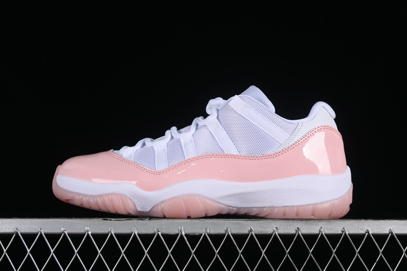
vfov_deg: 18.2
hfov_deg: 27.0
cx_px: 204
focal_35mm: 75
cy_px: 136
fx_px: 848
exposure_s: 1/80
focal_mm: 50
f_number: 8
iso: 160
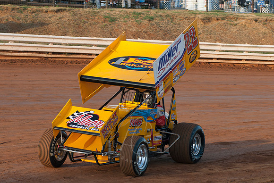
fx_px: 914
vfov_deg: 11.4
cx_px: 137
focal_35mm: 120
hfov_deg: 17.0
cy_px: 92
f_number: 4.5
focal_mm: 80
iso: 200
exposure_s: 1/400
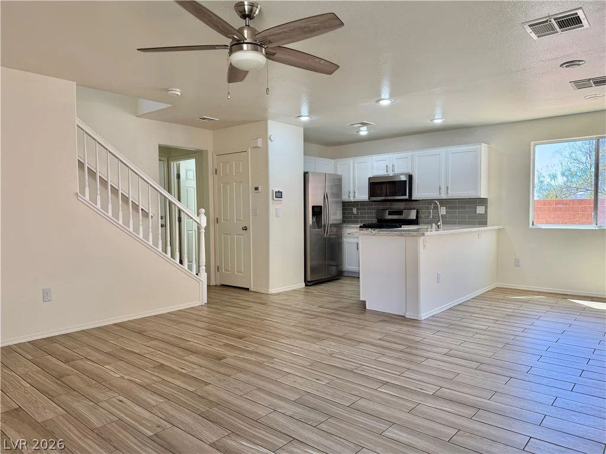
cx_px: 303
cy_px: 227
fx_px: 420
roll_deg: -0.2
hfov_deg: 71.6
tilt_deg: -2.7
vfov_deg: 56.8
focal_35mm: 24
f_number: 1.78
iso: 80
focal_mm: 6.76
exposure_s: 1/206
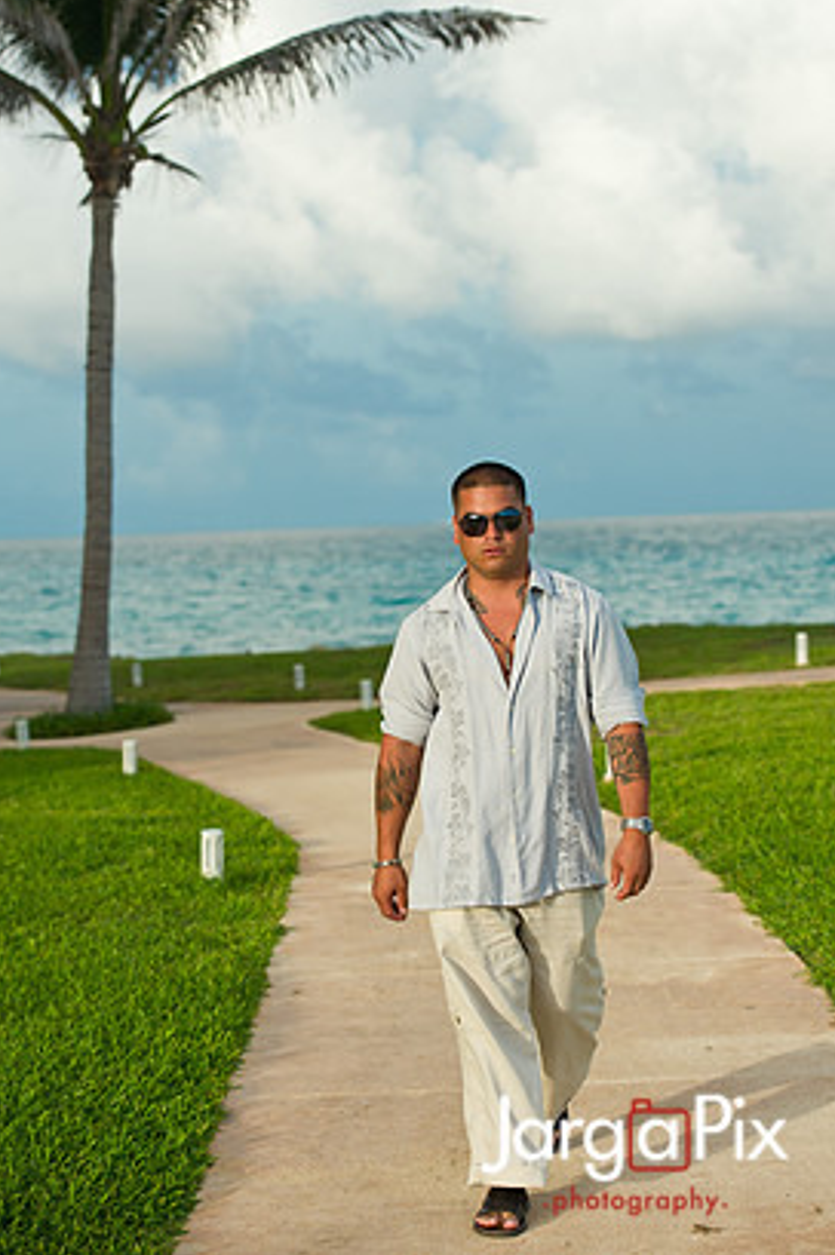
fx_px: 2683
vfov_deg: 26.3
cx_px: 434
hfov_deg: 17.7
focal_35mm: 77
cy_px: 568
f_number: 4
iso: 200
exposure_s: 1/1600
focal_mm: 70
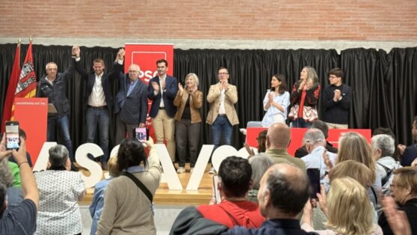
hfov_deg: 29.3
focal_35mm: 72
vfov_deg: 16.7
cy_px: 55
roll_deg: -0.9
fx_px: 796
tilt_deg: +4.1
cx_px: 180
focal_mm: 6.76
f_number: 1.78
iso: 200
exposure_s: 1/50
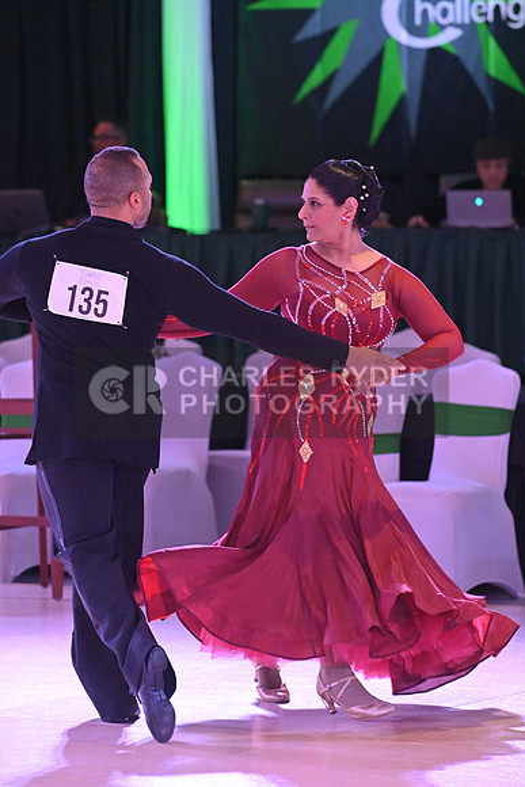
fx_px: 4153
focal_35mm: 190
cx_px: 262
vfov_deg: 10.8
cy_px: 394
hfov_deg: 7.2
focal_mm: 190
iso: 6400
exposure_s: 1/400
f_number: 5.6
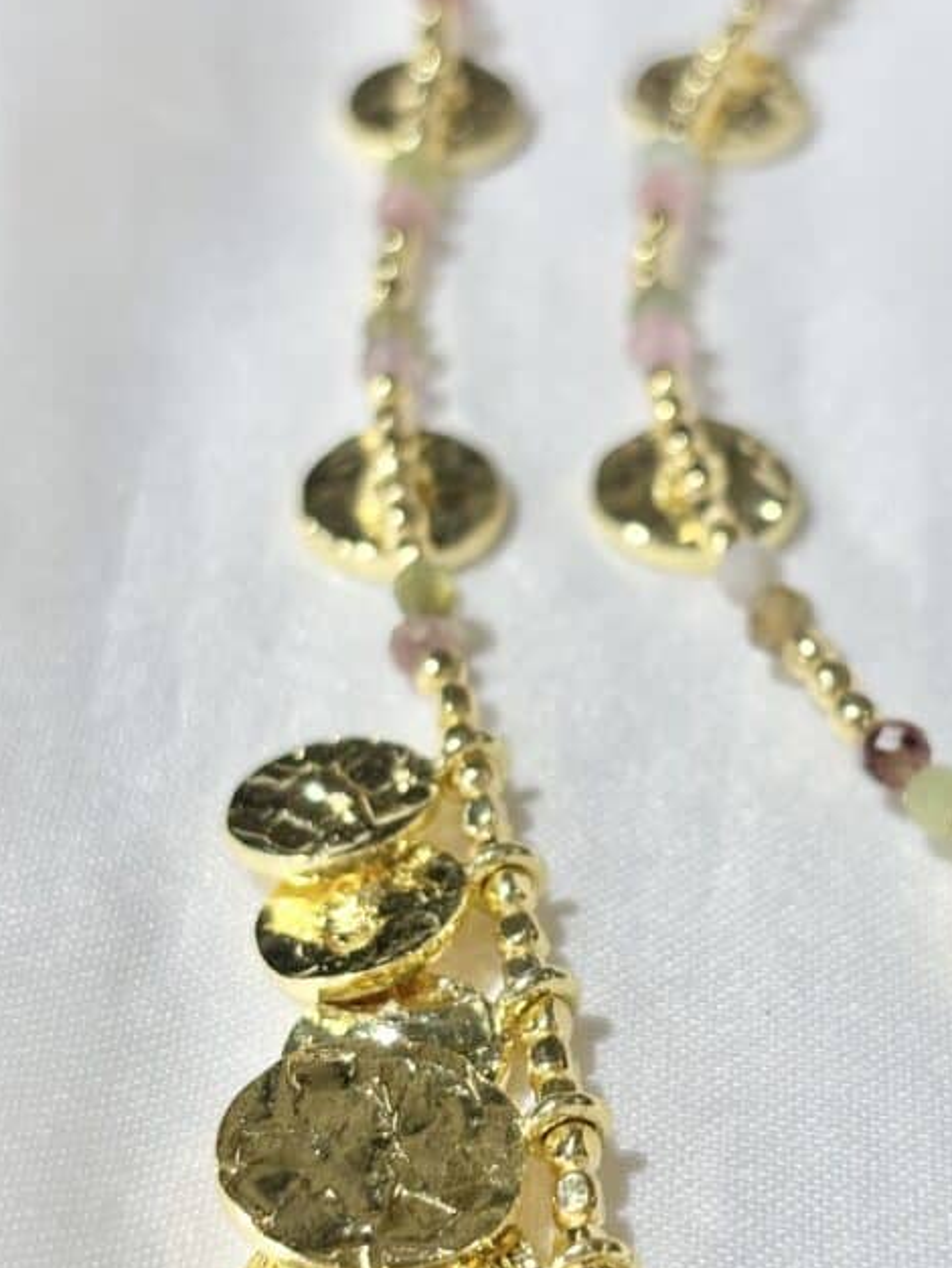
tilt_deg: -50.1
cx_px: 701
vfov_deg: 23.0
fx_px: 3115
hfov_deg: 17.3
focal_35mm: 85
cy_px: 760
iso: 32
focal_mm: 5.96
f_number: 1.6
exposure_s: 1/270
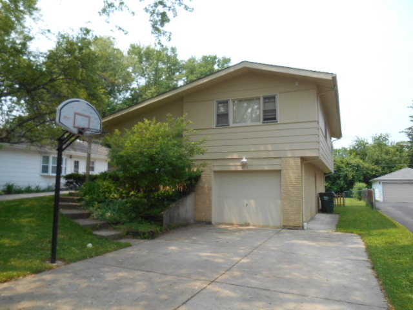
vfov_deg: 53.1
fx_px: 310
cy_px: 155
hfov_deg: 67.3
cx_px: 206
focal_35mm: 26
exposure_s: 1/400
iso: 80
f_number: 3.4
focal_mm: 4.7
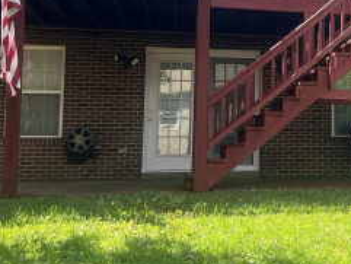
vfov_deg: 20.3
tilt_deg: +7.4
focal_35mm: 72
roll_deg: -0.1
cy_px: 66
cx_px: 343
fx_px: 730
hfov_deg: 25.8
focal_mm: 5.7
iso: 50
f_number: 1.5
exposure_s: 1/1112
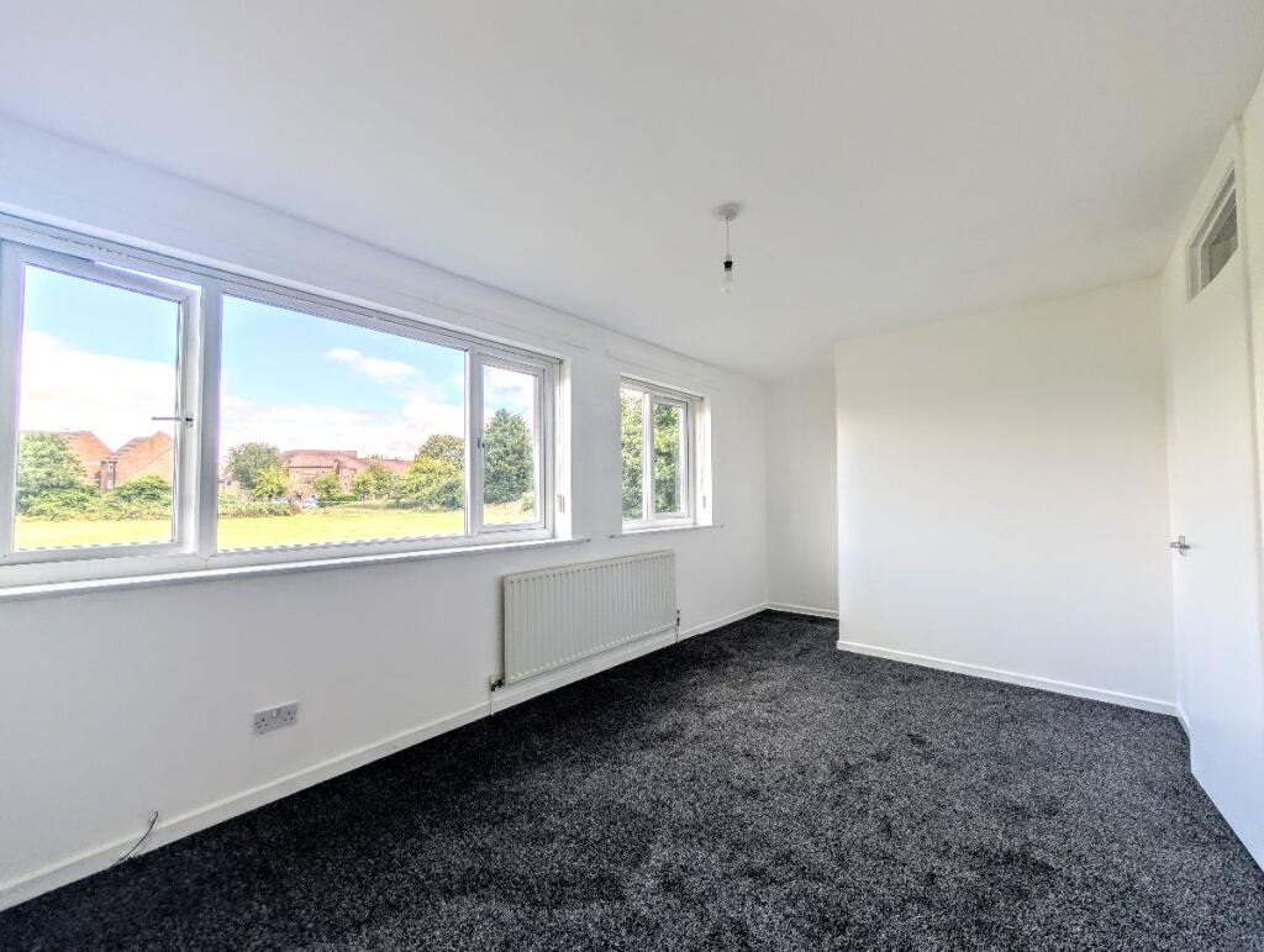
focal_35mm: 12
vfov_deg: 94.6
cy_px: 476
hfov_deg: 110.5
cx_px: 632
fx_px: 439
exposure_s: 1/1100
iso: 48
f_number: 1.7
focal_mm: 2.02
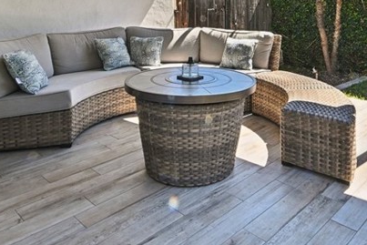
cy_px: 4
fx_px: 337
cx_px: 208
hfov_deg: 57.0
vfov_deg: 36.3
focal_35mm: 33
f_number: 22
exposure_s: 1/8
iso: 250
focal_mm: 13
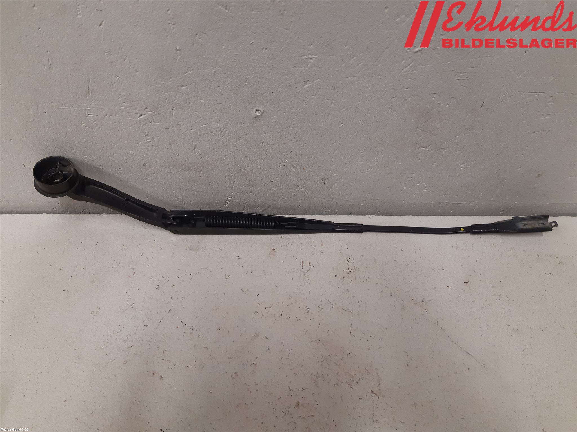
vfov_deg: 53.1
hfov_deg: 67.3
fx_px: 433
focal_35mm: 26
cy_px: 216
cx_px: 288
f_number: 1.7
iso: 125
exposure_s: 1/50
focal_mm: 3.93
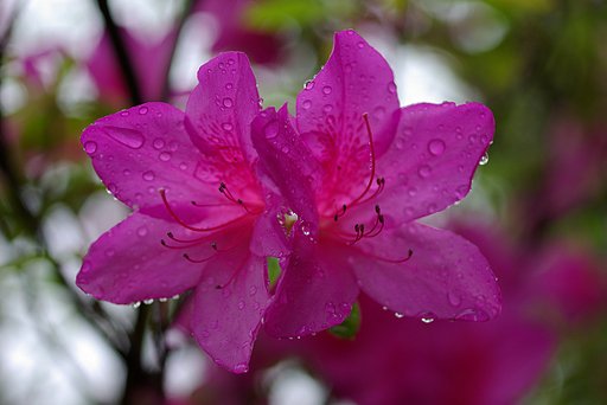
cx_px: 304
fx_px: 1265
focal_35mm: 75
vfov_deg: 18.2
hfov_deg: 27.0
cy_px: 202
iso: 100
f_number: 2.8
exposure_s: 1/250
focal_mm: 50
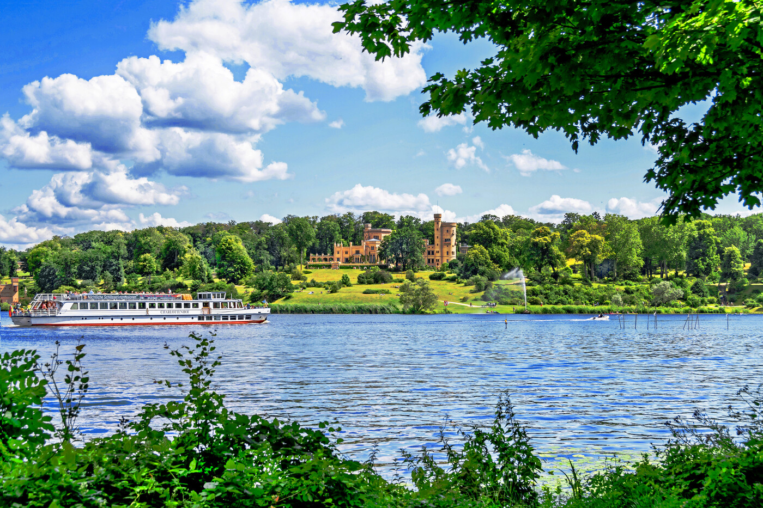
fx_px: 1017
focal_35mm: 48
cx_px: 382
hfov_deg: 41.1
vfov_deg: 28.1
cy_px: 254
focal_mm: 32
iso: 100
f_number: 7.1
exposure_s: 1/400
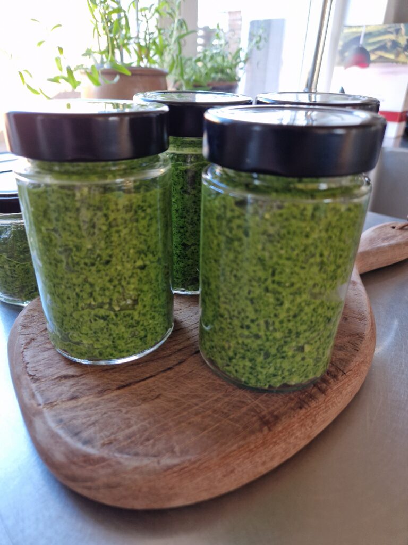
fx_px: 361
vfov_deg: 73.9
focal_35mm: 23
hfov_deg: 58.9
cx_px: 204
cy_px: 272
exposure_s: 1/100
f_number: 1.8
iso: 200
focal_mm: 5.4
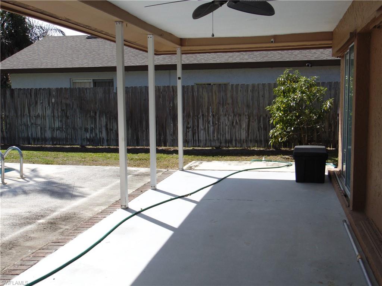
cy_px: 143
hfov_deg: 47.9
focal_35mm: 39
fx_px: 430
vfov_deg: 36.8
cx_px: 191
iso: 80
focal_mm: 6.9
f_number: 3.3
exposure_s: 1/1000
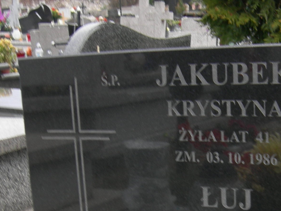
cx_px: 204
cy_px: 213
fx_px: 641
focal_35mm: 79
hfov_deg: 24.5
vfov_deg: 18.2
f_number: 3.4
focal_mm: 7.5
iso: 64
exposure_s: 1/77
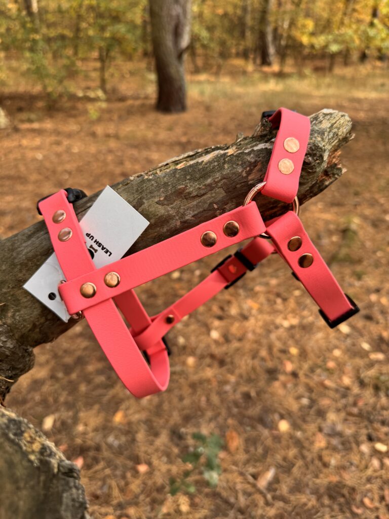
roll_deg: -1.2
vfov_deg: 71.6
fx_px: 360
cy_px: 260
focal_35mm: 24
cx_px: 194
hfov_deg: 56.8
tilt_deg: -31.4
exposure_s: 1/201
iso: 64
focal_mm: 6.76
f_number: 1.78
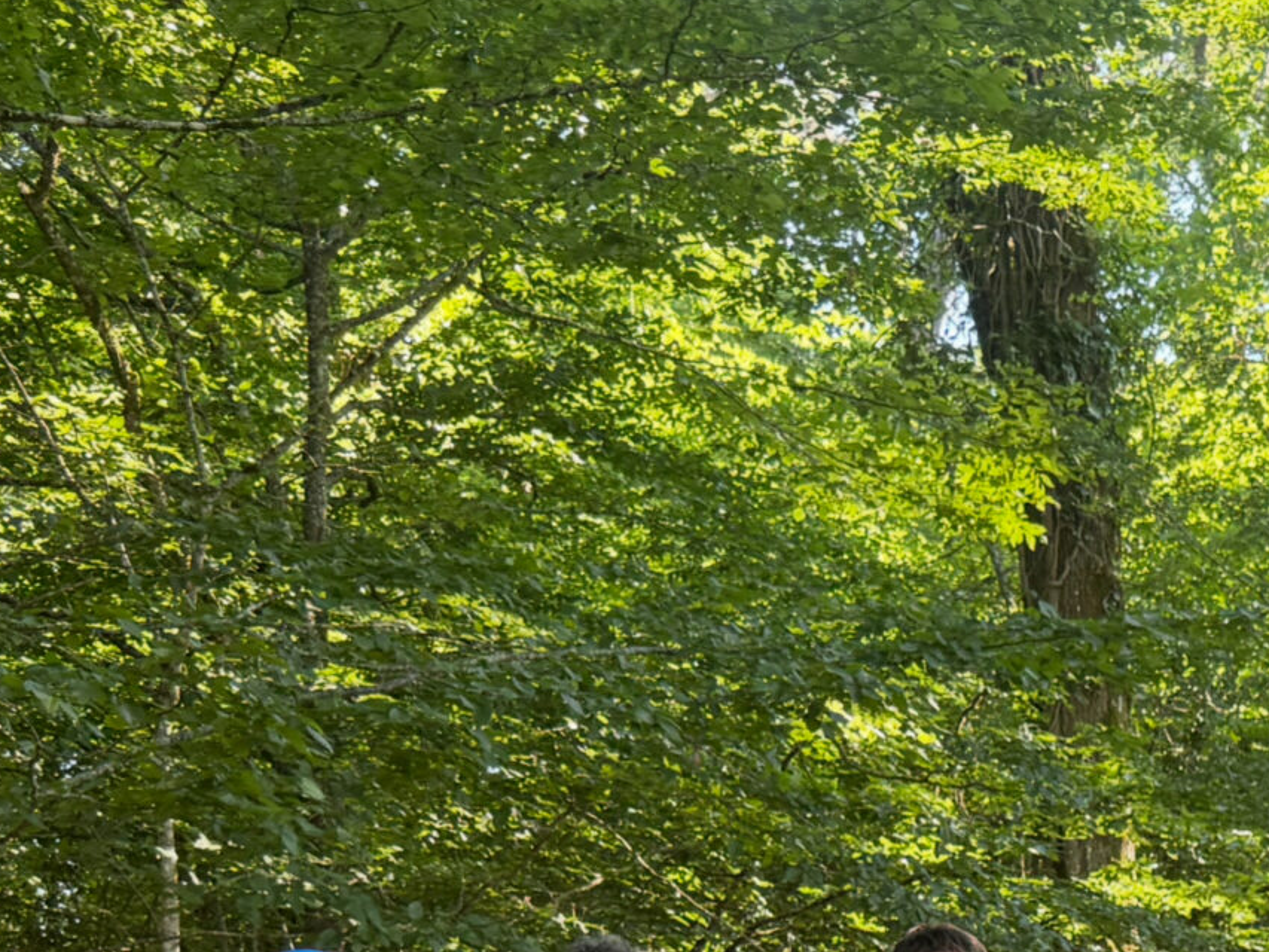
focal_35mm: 72
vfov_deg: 18.3
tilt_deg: -5.2
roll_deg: +1.3
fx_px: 2640
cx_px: 942
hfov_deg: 26.7
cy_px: 1409
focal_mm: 6.76
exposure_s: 1/121
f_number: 1.78
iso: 160
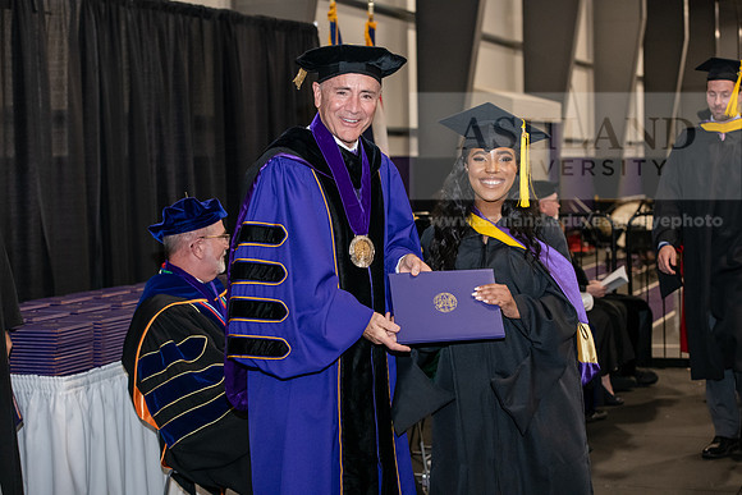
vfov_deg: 19.5
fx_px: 1443
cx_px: 371
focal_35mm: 70
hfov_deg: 28.8
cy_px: 248
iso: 2500
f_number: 5
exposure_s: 1/200
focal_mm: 70
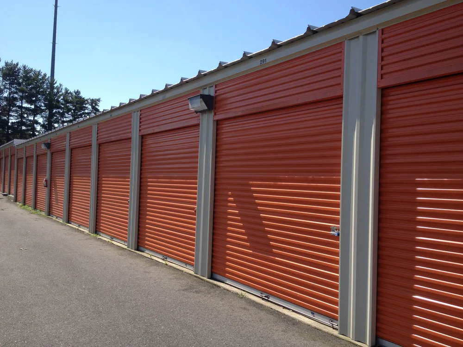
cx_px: 232
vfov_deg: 40.7
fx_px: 468
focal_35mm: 35
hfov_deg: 52.6
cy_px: 174
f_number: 2.4
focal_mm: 4.28
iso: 64
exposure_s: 1/1493
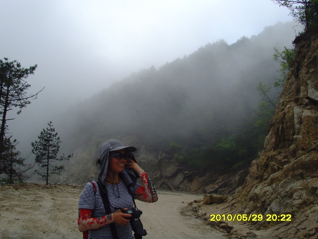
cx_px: 159
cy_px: 121
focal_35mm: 40
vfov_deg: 36.0
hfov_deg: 46.8
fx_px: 367
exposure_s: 1/250
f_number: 6.3
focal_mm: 6.6
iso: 80
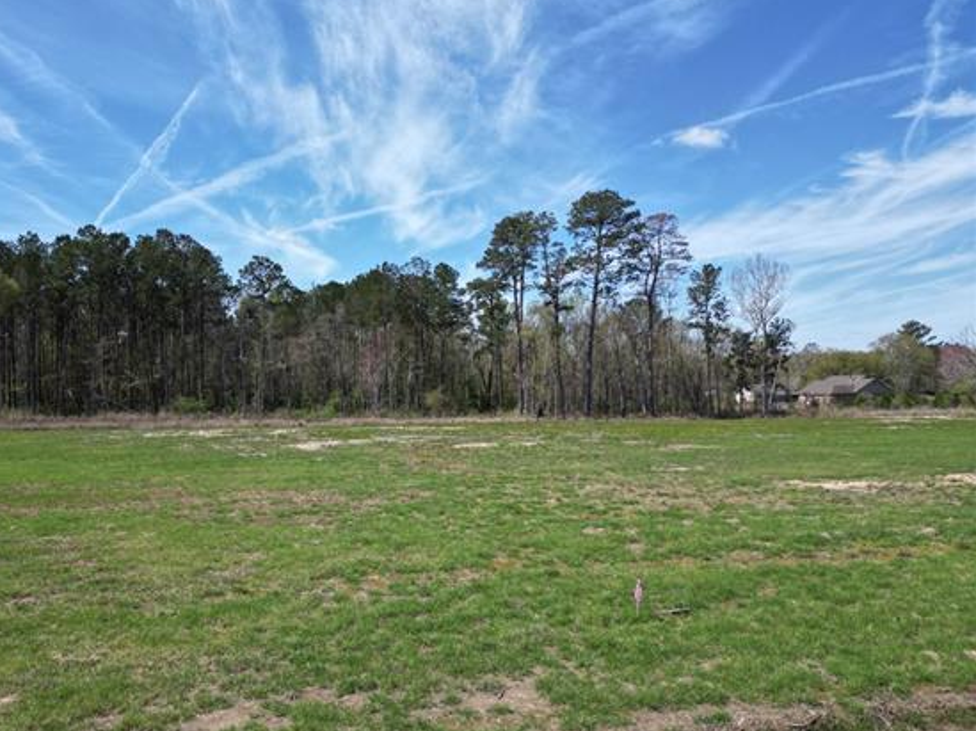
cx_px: 409
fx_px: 789
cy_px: 390
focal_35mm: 28
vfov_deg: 49.7
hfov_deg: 63.1
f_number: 1.7
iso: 100
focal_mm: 6.72
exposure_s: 1/2500
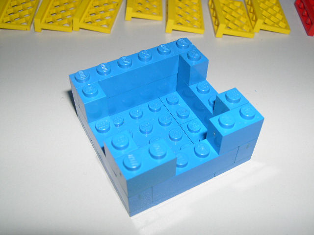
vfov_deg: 37.7
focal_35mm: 38
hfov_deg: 49.0
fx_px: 345
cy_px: 118
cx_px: 157
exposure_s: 1/60
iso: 100
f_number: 7.6
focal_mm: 8
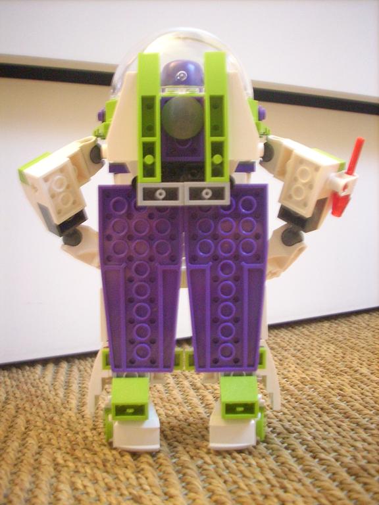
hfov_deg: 38.7
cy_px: 252
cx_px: 190
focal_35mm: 37
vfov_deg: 50.1
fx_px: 540
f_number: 2.8
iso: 400
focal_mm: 6.2
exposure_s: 1/4
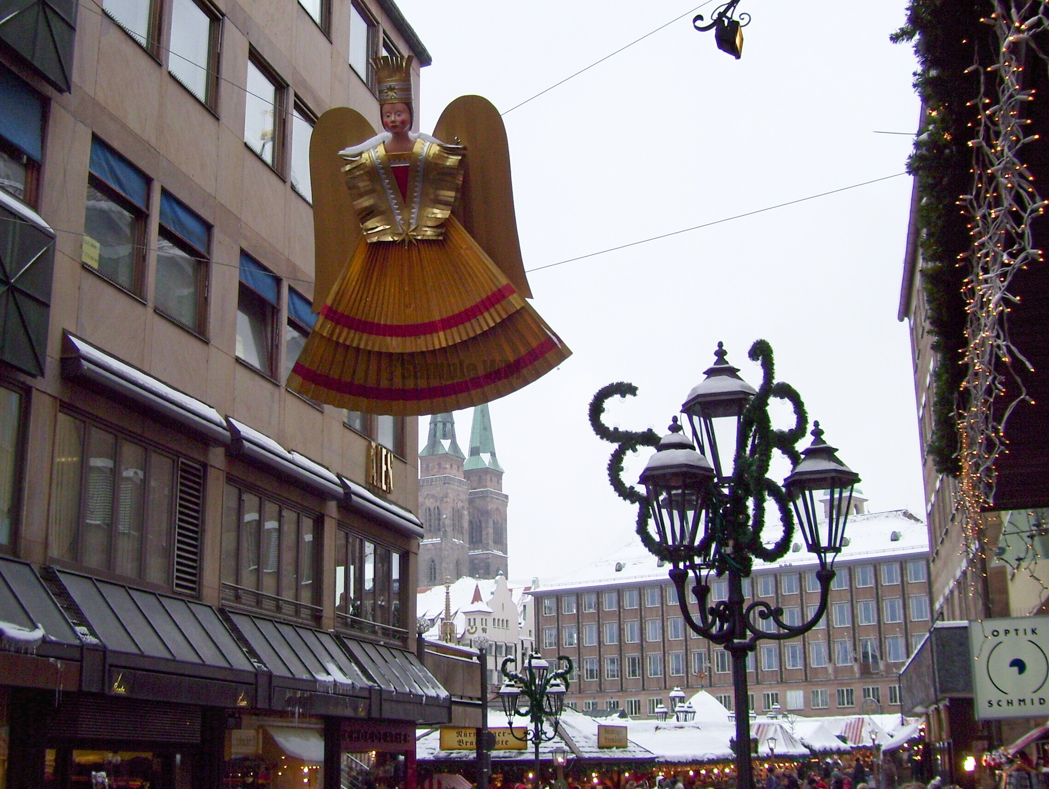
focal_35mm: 45
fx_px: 1366
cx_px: 453
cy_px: 370
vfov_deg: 32.2
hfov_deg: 41.9
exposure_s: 1/400
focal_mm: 6
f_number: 2.7
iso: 80
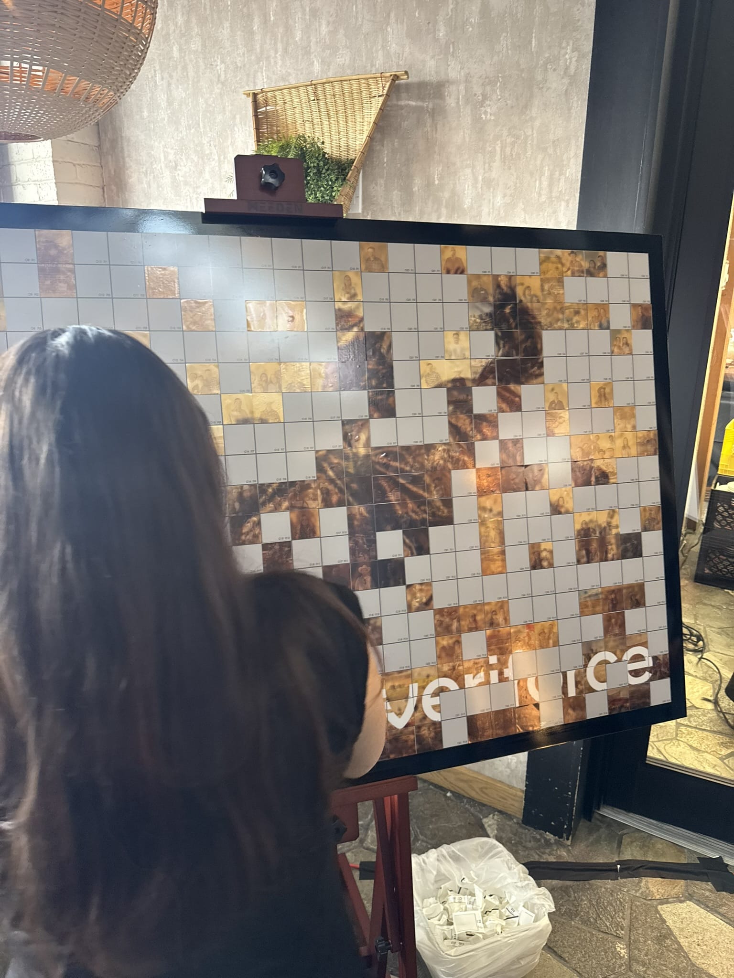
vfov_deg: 71.6
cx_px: 367
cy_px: 489
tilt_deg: -16.5
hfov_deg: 56.8
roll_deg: -0.9
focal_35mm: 24
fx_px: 679
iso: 200
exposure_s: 1/60
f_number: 1.78
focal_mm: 6.76
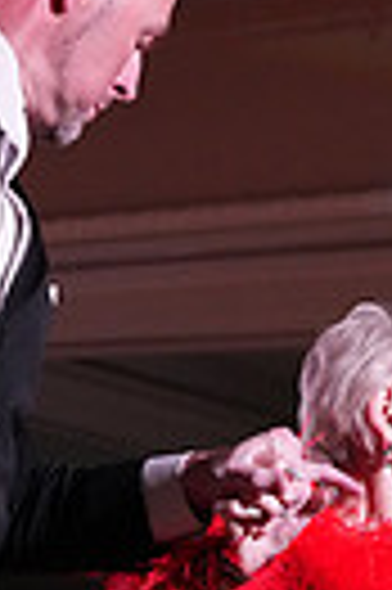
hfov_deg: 6.7
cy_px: 766
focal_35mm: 204
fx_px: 3341
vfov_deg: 9.9
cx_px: 52
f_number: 5.6
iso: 5000
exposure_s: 1/320
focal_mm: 46
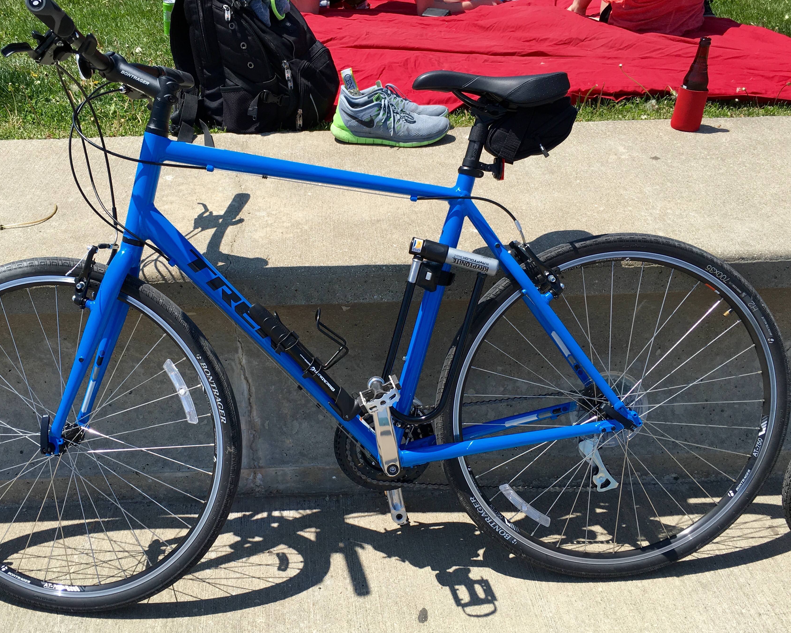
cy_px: 340
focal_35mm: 34
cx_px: 330
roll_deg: +1.0
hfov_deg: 52.6
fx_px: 796
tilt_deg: -33.5
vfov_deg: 43.3
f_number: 2.2
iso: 25
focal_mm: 4.15
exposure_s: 1/1241
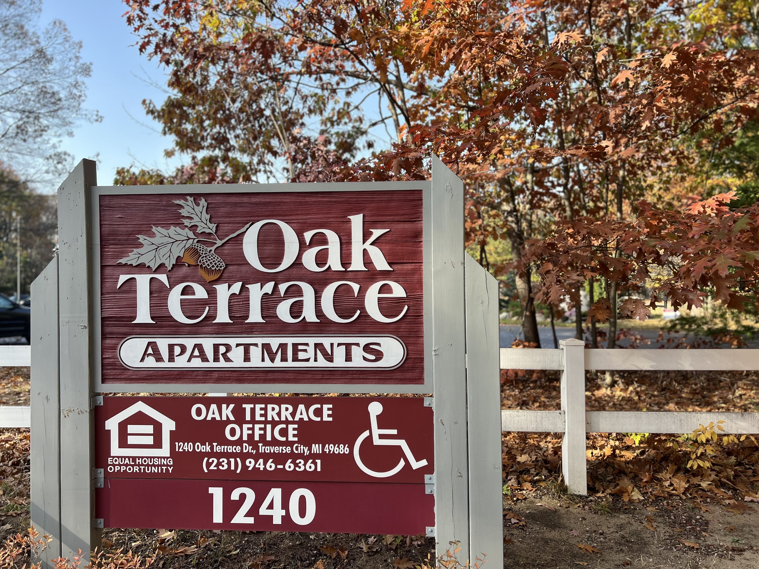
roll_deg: -0.3
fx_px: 570
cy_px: 284
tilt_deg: +0.3
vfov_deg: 53.1
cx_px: 380
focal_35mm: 26
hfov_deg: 67.3
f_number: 1.5
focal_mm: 5.7
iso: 50
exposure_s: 1/797
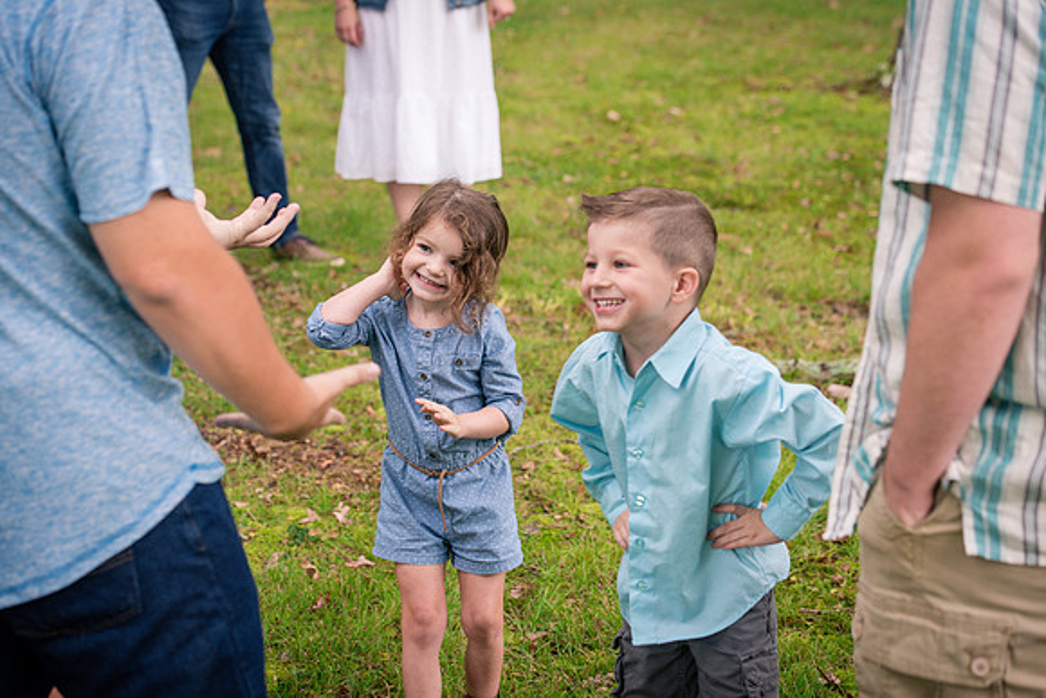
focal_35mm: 70
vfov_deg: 19.5
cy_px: 349
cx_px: 523
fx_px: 2034
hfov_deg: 28.8
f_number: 4.5
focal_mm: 70
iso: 1000
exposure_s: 1/250
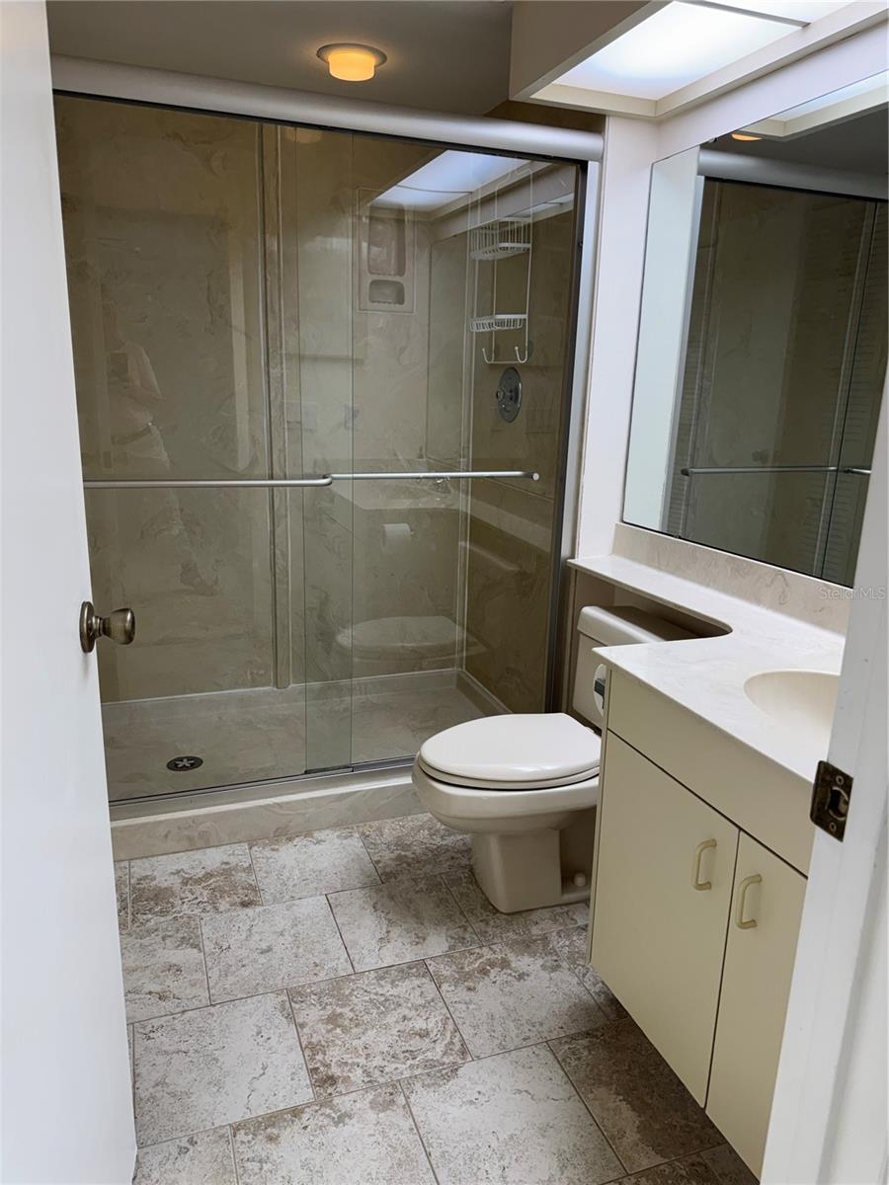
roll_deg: -2.1
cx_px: 444
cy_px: 592
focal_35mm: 24
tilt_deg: -13.4
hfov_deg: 56.8
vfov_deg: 71.6
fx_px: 822
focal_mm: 6.76
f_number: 1.78
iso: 80
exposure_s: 1/120
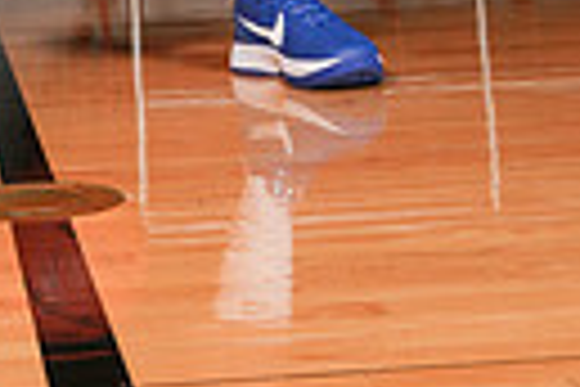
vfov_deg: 10.3
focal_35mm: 115
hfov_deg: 17.5
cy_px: -536
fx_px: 1853
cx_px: 31
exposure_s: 1/200
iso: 400
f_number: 8
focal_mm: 33
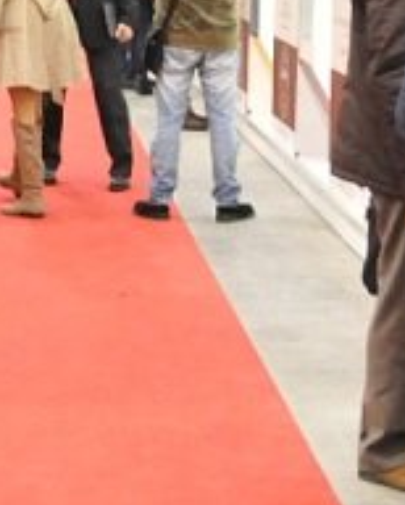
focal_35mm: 141
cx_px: -16
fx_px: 2109
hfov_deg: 10.9
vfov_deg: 13.3
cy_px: -70
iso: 3200
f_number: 4.5
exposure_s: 1/80
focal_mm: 24
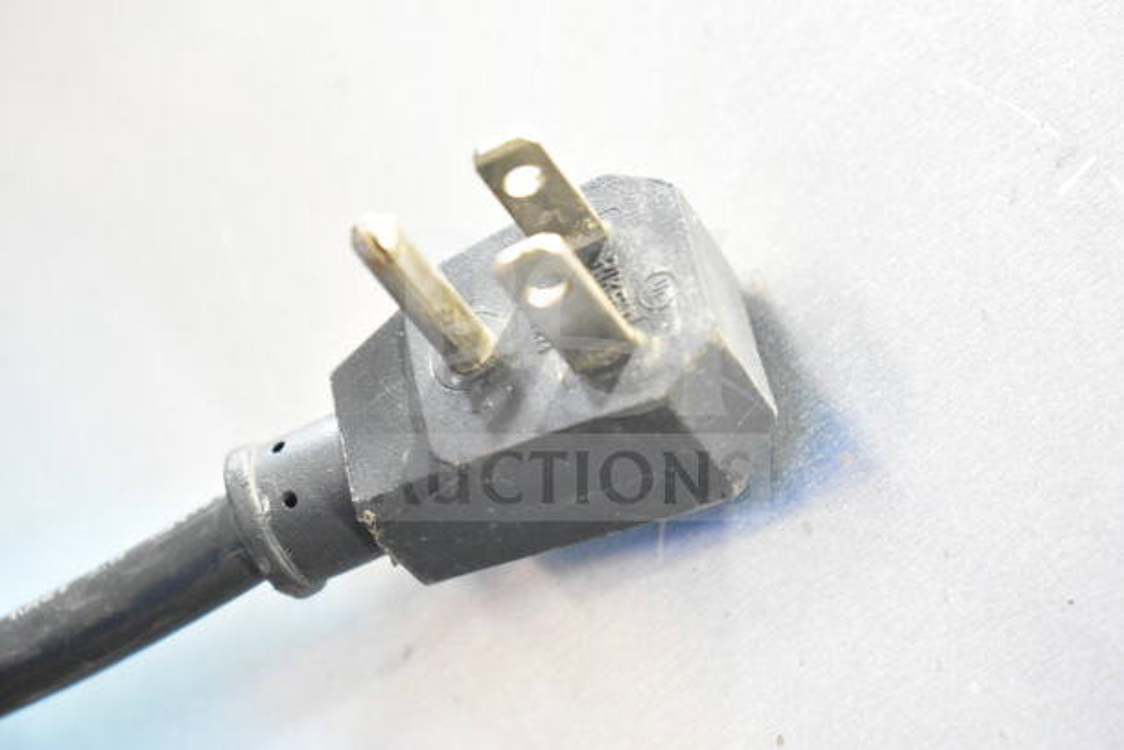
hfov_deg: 24.6
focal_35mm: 82
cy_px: 375
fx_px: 2576
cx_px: 562
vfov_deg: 16.6
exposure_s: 1/100
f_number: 5.6
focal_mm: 55
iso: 10000
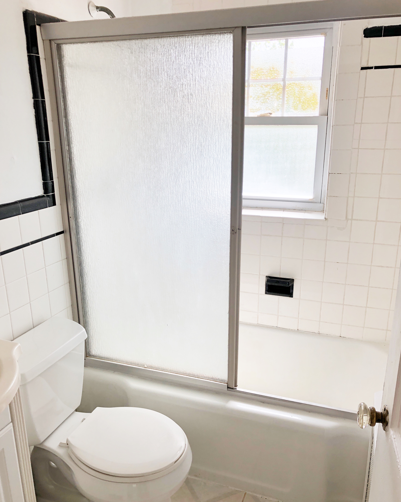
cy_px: 272
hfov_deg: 48.5
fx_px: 445
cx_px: 200
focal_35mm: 30
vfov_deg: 58.7
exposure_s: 1/214
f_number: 1.8
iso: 20
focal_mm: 3.99
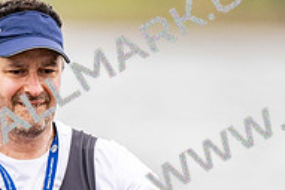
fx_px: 14443
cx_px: 37
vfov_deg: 0.8
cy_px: 221
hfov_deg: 1.1
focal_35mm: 1826
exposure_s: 1/2500
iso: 900
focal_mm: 600
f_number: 4
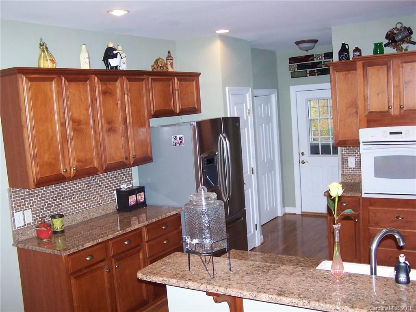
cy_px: 156
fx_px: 457
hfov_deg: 49.0
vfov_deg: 37.7
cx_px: 208
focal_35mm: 38
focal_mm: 6.3
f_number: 2.8
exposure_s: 1/60
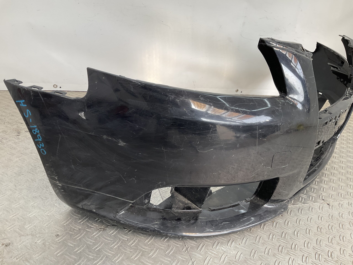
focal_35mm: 29
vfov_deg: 48.2
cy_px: 132
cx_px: 176
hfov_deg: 61.7
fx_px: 296
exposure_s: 1/185
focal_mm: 3
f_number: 1.8
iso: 16
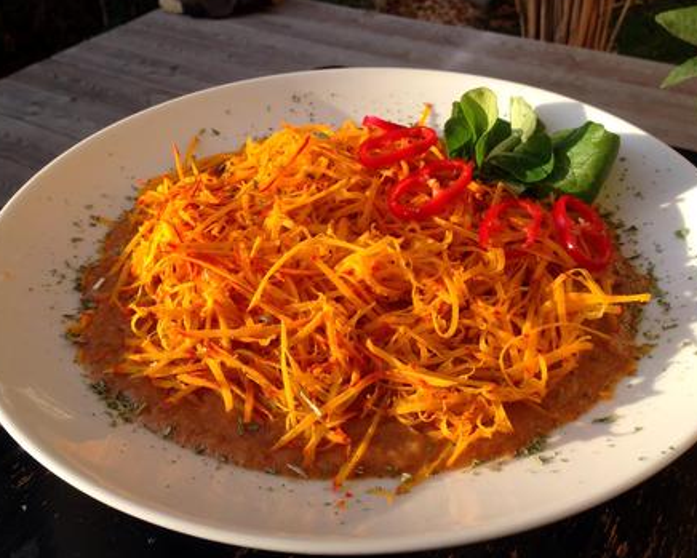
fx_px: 805
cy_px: 291
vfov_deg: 38.2
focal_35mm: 39
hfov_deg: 46.8
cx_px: 348
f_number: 2.4
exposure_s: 1/602
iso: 50
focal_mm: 4.12
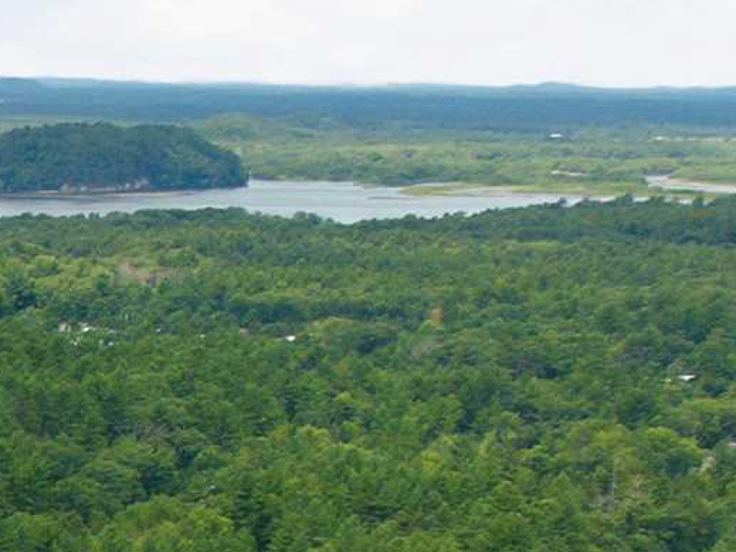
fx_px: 3018
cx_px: -691
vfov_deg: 9.7
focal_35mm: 142
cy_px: 1103
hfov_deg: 12.4
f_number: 2.8
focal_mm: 12.3
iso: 140
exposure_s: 1/2000
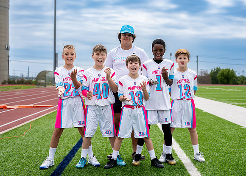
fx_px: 412
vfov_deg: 24.1
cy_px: 92
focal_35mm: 59
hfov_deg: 33.2
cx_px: 136
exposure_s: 1/1250
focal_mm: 50
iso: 100
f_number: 3.5
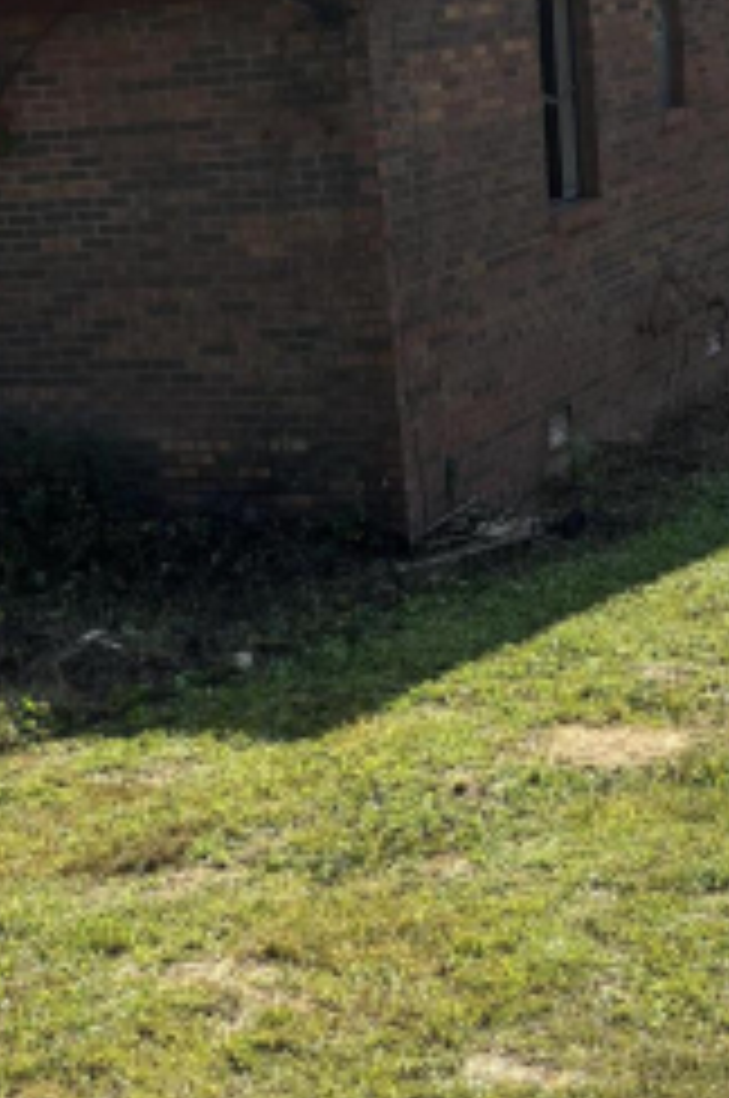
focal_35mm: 74
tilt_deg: -17.8
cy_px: 695
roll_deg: +5.2
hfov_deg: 18.4
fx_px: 2254
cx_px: 338
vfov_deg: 27.3
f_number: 1.6
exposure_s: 1/1616
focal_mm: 5.96
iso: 50
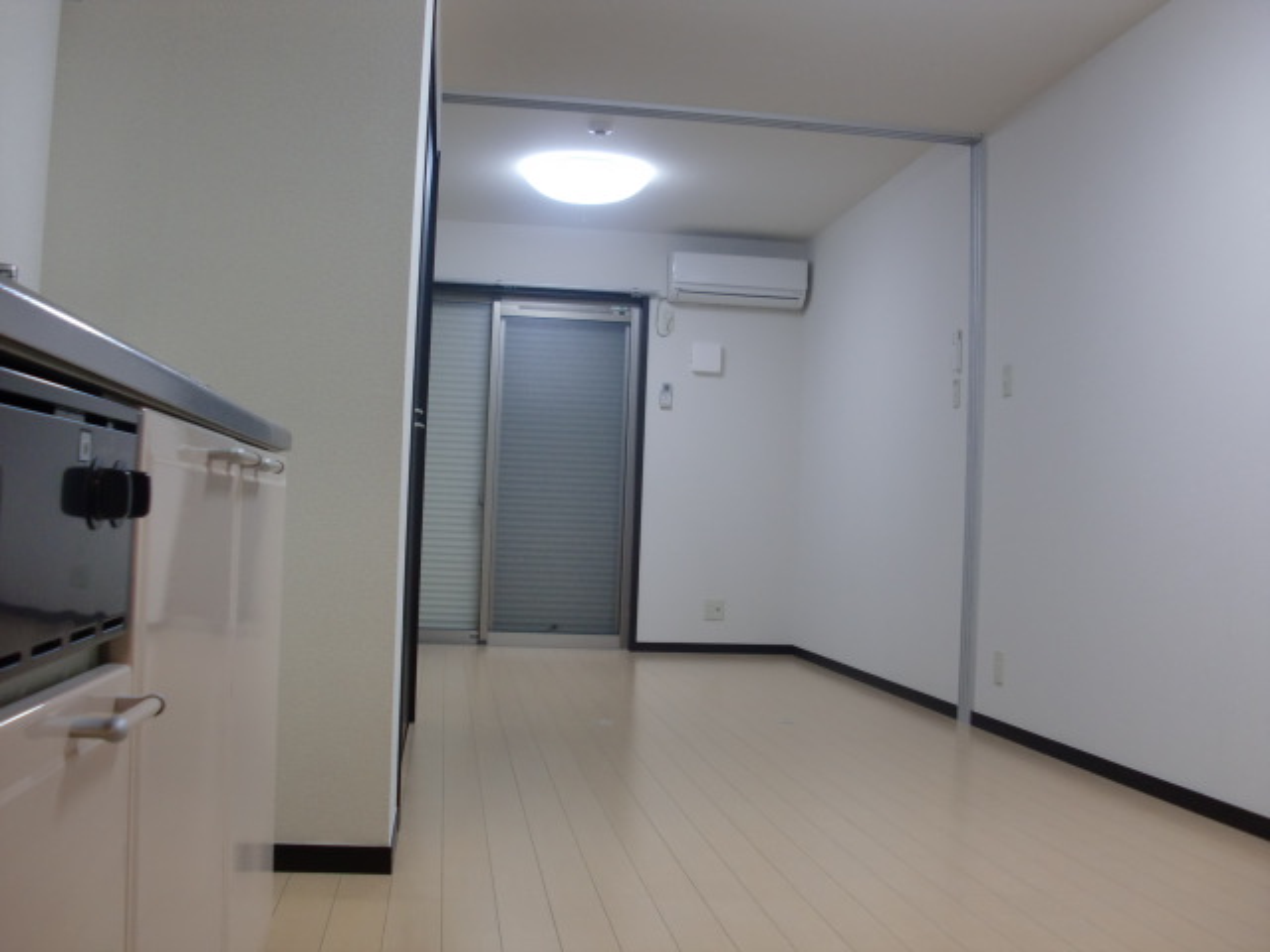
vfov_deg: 39.7
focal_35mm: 36
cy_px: 476
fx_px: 1321
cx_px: 635
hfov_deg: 51.4
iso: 160
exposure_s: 1/60
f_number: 2.8
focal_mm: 6.3
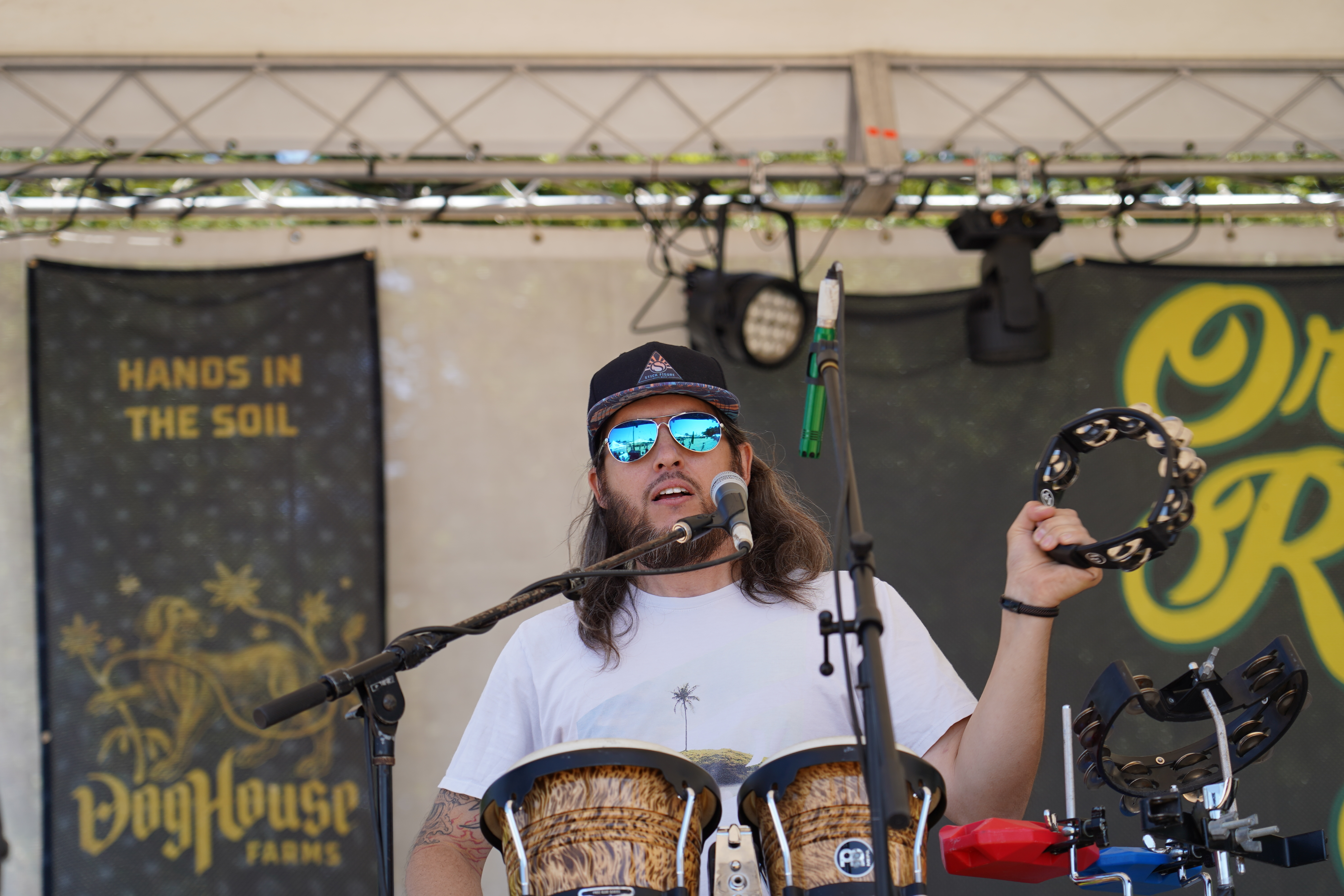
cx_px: 672
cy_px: 448
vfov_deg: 13.0
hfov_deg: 19.5
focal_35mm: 105
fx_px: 3920
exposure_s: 1/200
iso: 100
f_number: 4.5
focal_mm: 105
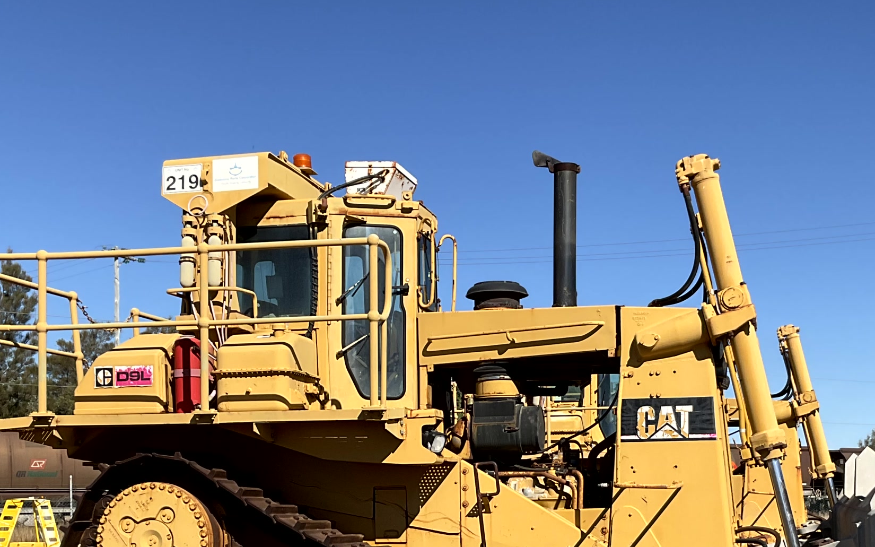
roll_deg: -0.1
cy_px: 501
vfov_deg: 22.9
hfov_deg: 36.8
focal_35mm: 55
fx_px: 1311
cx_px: 520
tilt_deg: -0.7
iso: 16
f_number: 1.8
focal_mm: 3
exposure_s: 1/2538
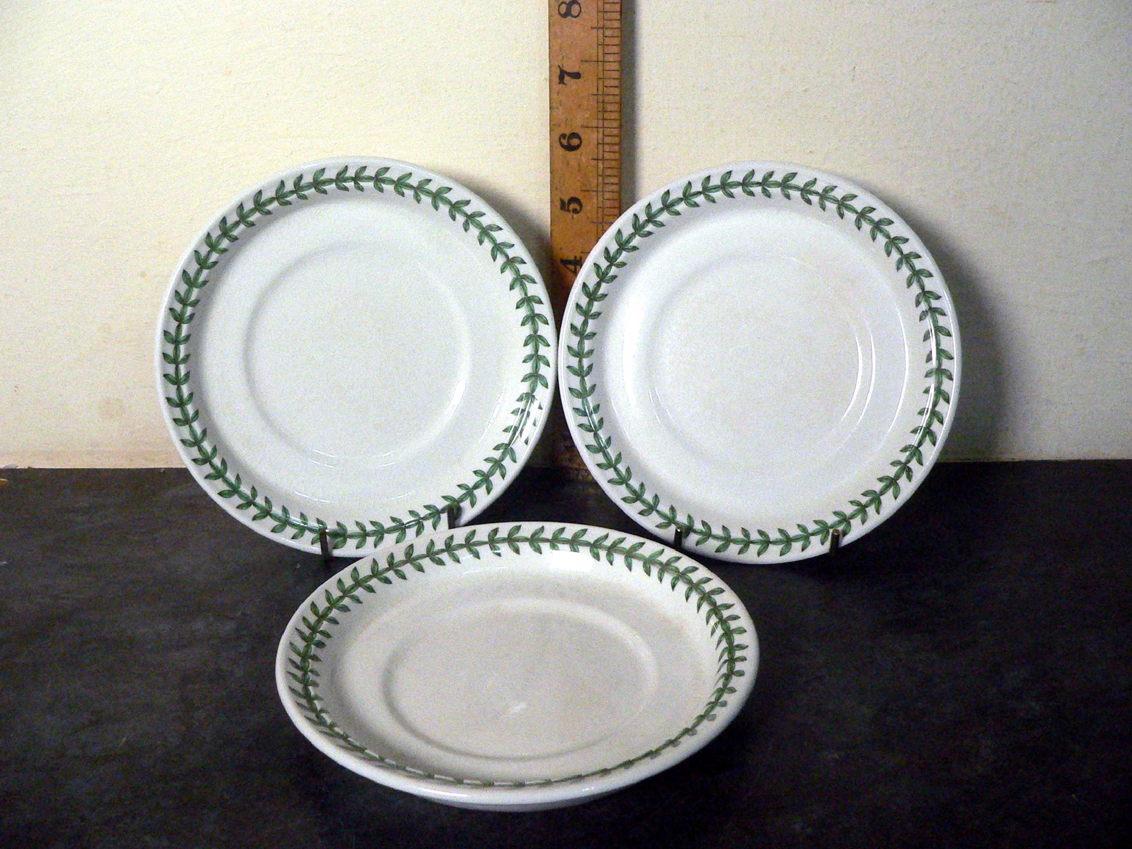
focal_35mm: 36
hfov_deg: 51.4
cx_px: 566
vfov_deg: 39.7
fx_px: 1177
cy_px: 424
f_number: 2.8
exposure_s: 1/125
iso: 400
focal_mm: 6
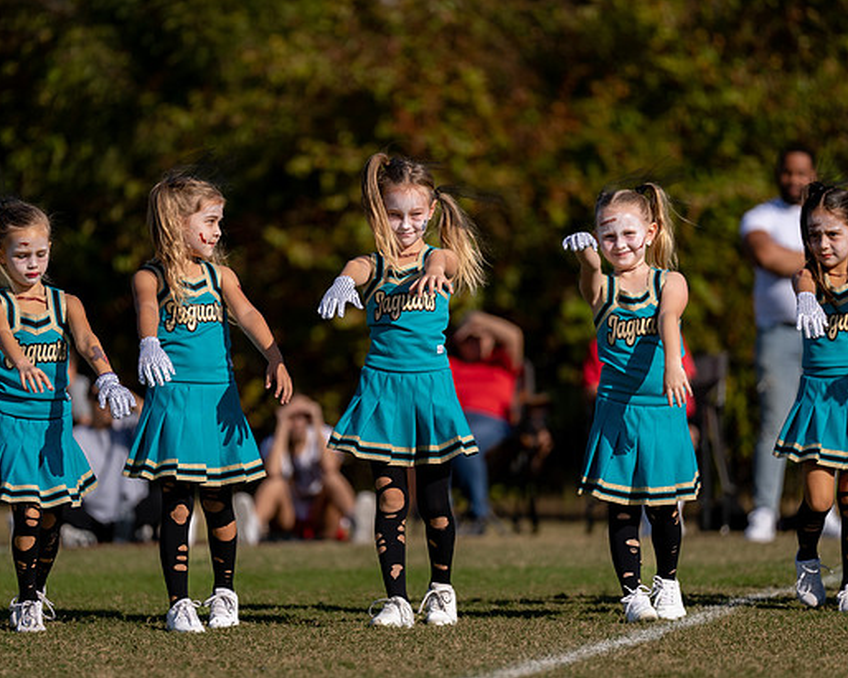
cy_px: 351
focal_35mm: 242
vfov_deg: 6.4
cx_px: 398
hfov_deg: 8.0
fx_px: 6072
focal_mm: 200
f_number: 2.8
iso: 100
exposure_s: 1/5000
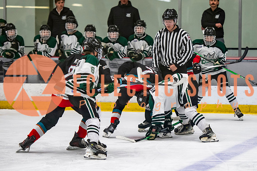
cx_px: 170
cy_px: 81
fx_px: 1414
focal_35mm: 198
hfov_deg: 10.4
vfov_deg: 6.9
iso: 2000
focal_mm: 125
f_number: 3.2
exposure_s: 1/640
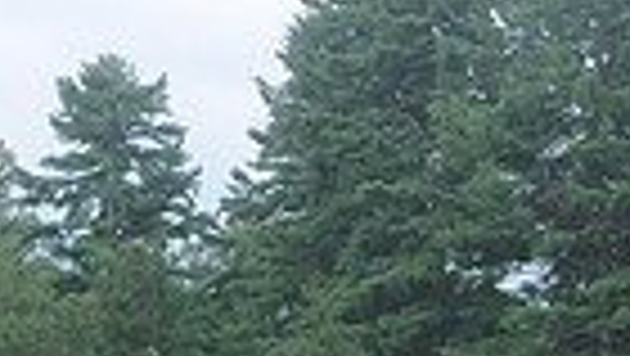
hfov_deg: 15.3
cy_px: 680
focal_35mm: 139
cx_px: 576
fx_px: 2324
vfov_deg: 8.4
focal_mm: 32
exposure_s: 1/160
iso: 500
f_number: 9
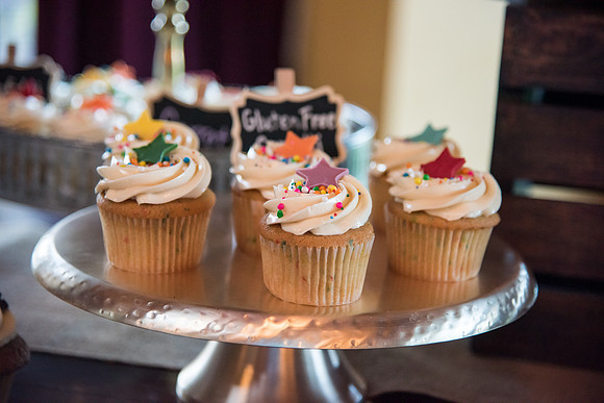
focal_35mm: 95
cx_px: 302
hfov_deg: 21.5
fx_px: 1594
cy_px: 202
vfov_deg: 14.4
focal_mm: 95
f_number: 4
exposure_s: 1/250
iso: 2000
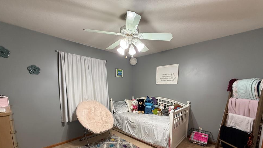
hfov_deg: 99.3
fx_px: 112
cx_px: 135
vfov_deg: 64.7
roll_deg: +0.2
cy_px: 103
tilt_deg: -7.8
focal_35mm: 16
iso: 250
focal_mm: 2.22
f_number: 2.2
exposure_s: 1/60
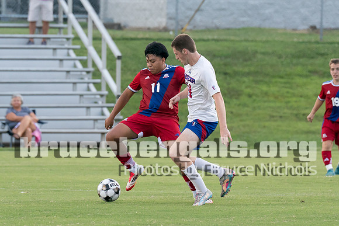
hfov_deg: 5.0
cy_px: 100
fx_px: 3897
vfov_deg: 3.3
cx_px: 158
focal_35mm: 414
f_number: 4
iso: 1600
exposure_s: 1/1250
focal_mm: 200
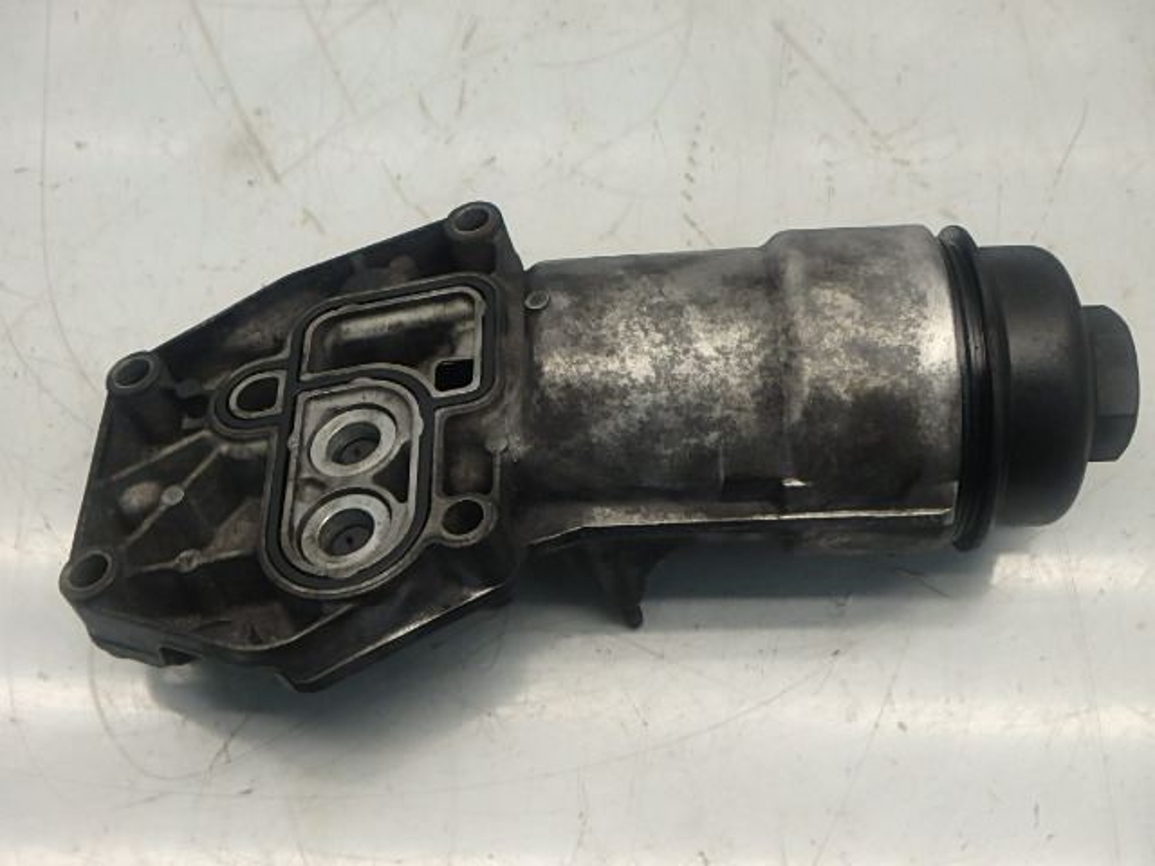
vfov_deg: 32.2
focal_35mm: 45
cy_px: 433
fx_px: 1501
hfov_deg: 42.1
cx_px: 578
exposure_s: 1/50
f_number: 5.2
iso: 320
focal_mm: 8.1
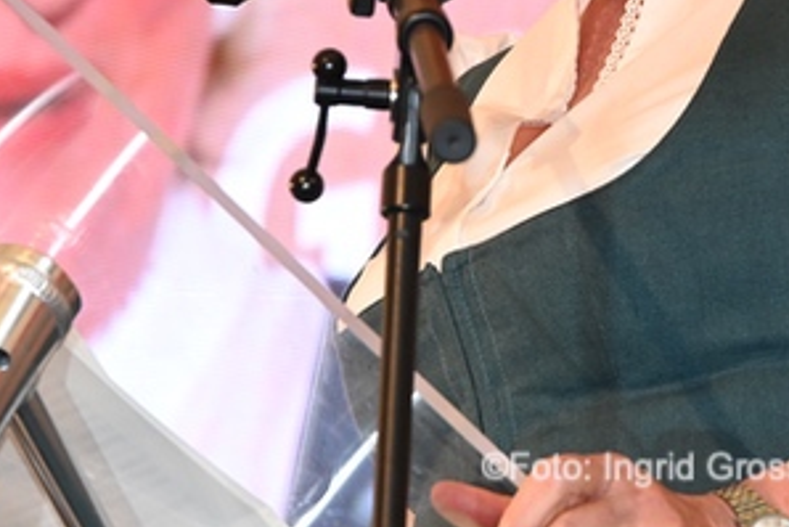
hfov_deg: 4.2
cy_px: -56
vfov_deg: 2.8
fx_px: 10744
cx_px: 466
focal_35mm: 490
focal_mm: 200
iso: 3200
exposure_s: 1/200
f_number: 10
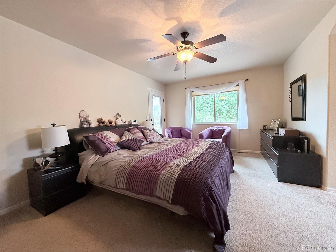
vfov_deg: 85.7
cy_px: 126
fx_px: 136
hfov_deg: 102.1
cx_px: 168
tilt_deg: -2.9
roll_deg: +1.9
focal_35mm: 14
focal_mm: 2.22
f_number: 2.2
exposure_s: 1/60
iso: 400
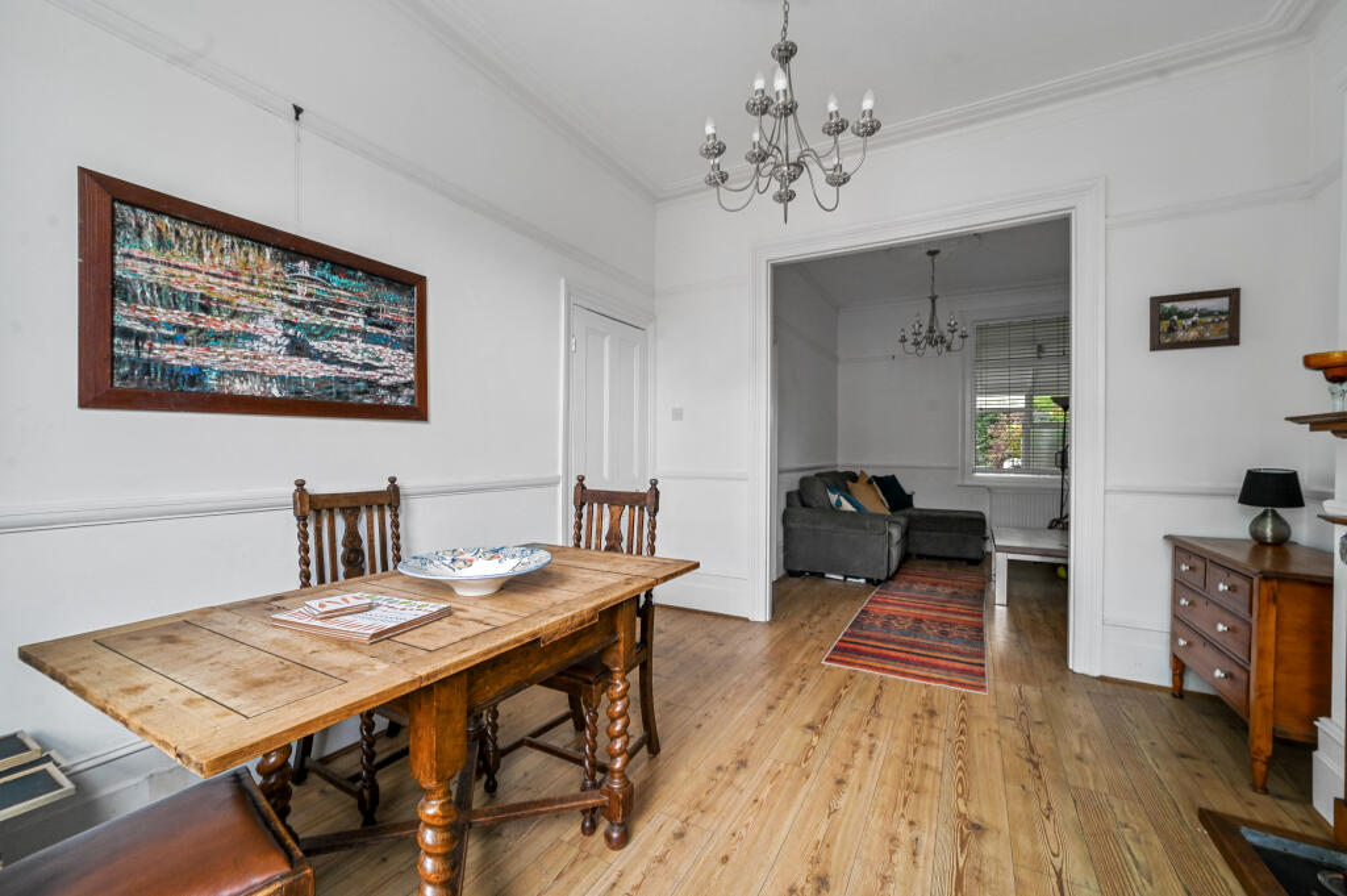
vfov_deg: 81.1
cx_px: 674
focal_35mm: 14
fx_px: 523
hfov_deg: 104.3
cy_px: 448
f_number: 8
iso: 400
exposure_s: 1
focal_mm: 14
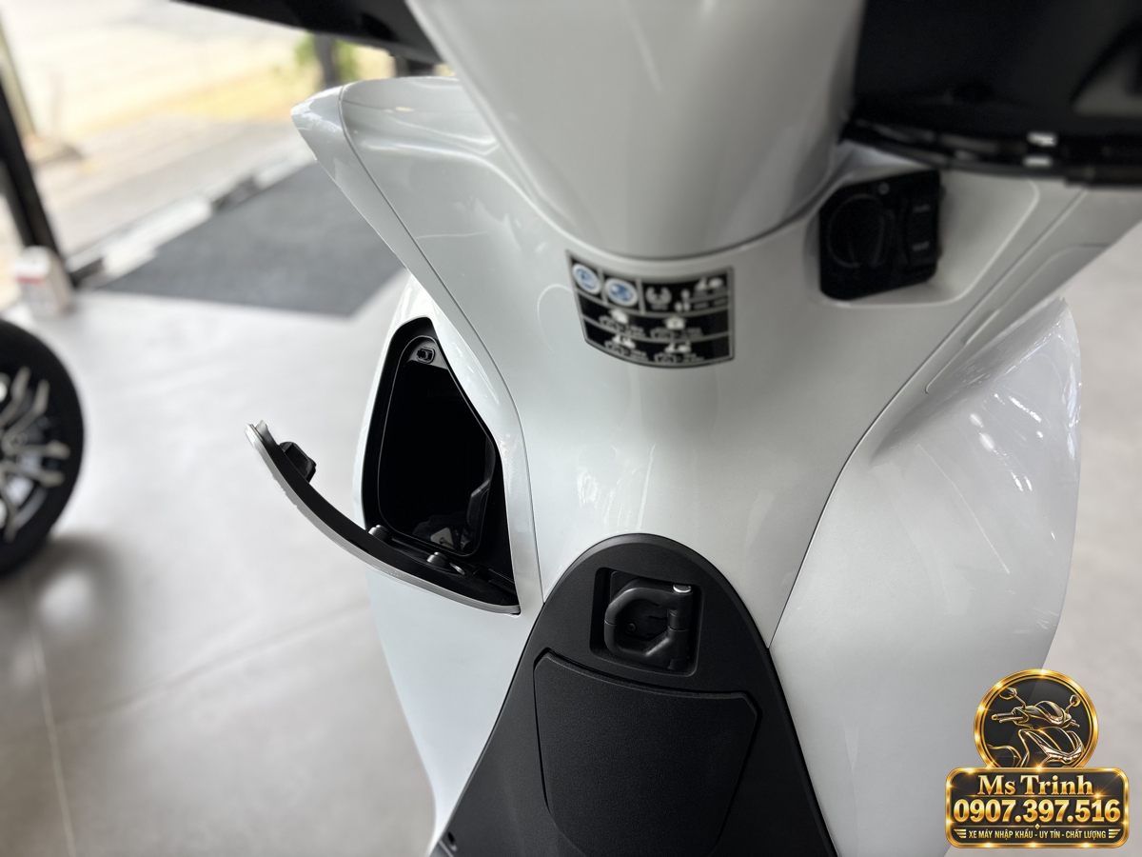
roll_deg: +0.3
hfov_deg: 67.3
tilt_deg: -32.5
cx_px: 571
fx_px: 858
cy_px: 428
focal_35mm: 26
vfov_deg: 53.1
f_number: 1.6
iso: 40
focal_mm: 5.96
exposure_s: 1/210
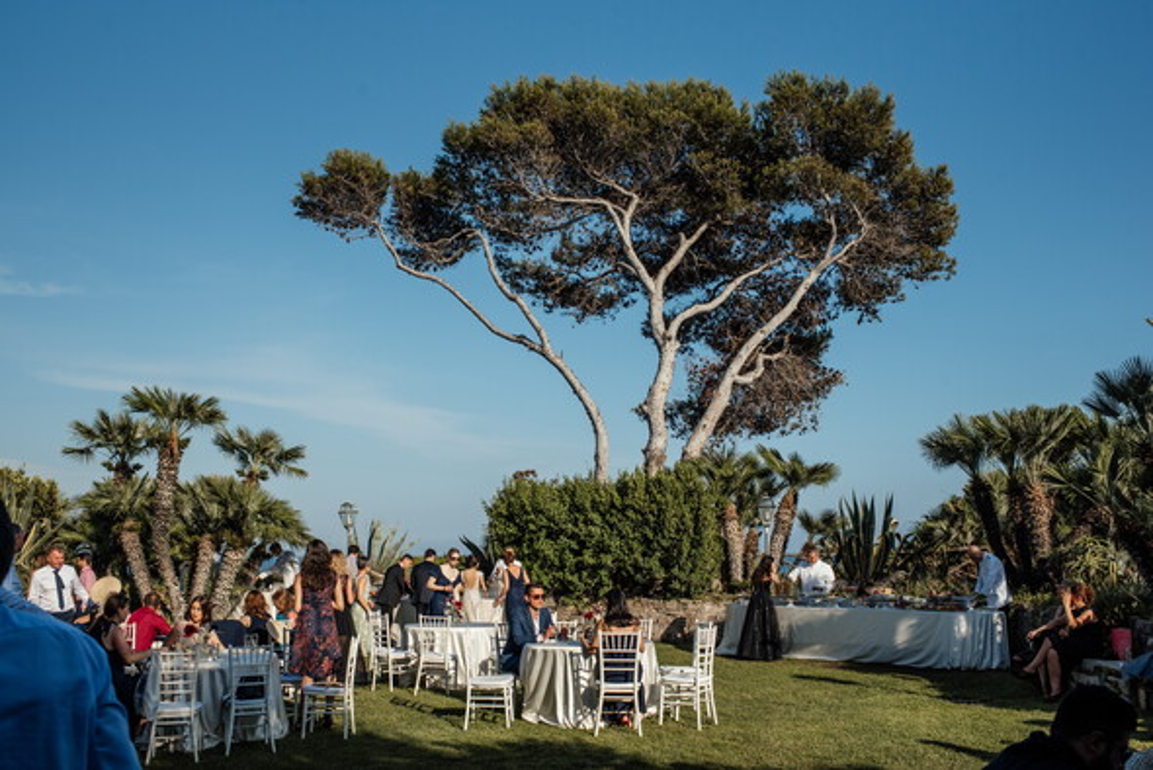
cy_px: 385
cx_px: 576
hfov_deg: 54.4
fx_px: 1121
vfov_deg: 37.9
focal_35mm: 35
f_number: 8
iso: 400
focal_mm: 35
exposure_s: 1/2000
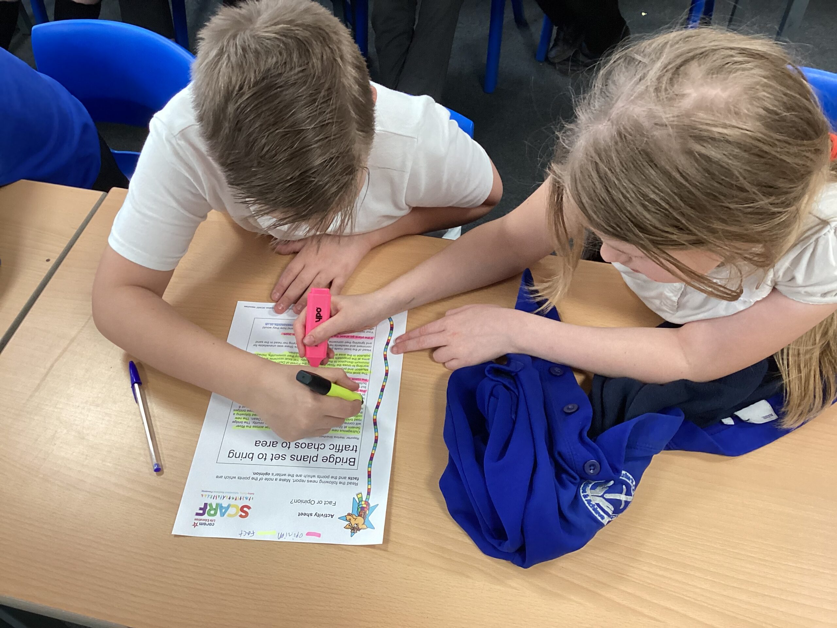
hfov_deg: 58.4
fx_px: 750
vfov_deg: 45.4
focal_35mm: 31
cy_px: 314
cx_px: 418
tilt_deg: -53.4
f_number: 2.4
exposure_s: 1/50
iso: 160
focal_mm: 3.3
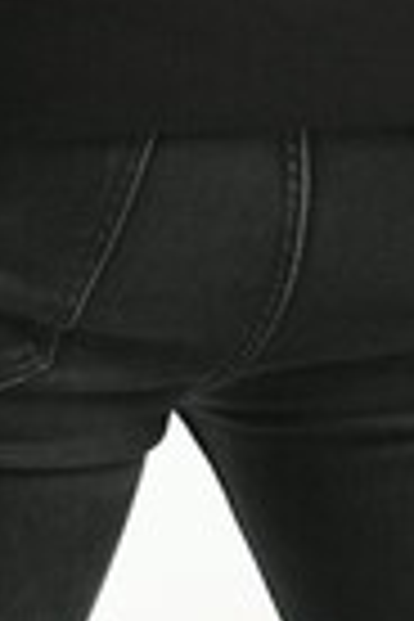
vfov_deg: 3.1
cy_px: -585
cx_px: 99
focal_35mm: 662
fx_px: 11419
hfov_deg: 2.1
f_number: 5.6
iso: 100
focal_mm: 122
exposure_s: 1/160
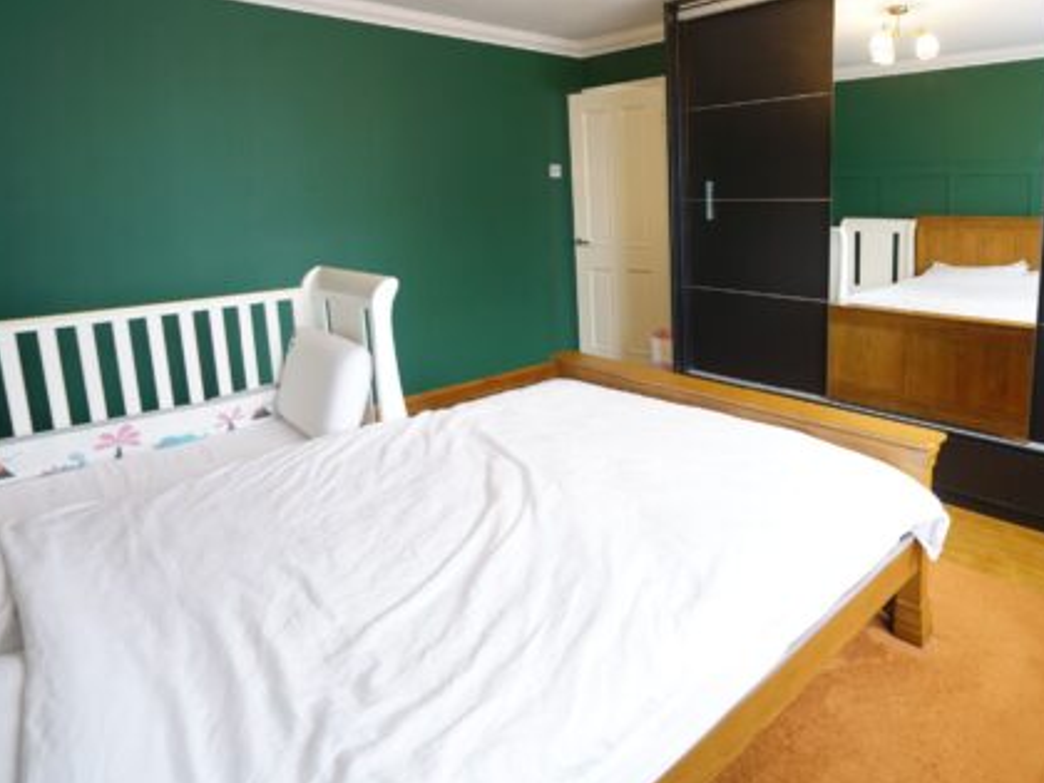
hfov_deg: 74.2
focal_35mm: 22
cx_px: 691
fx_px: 664
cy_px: 296
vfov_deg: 60.3
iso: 400
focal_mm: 16
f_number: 5
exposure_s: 1/20
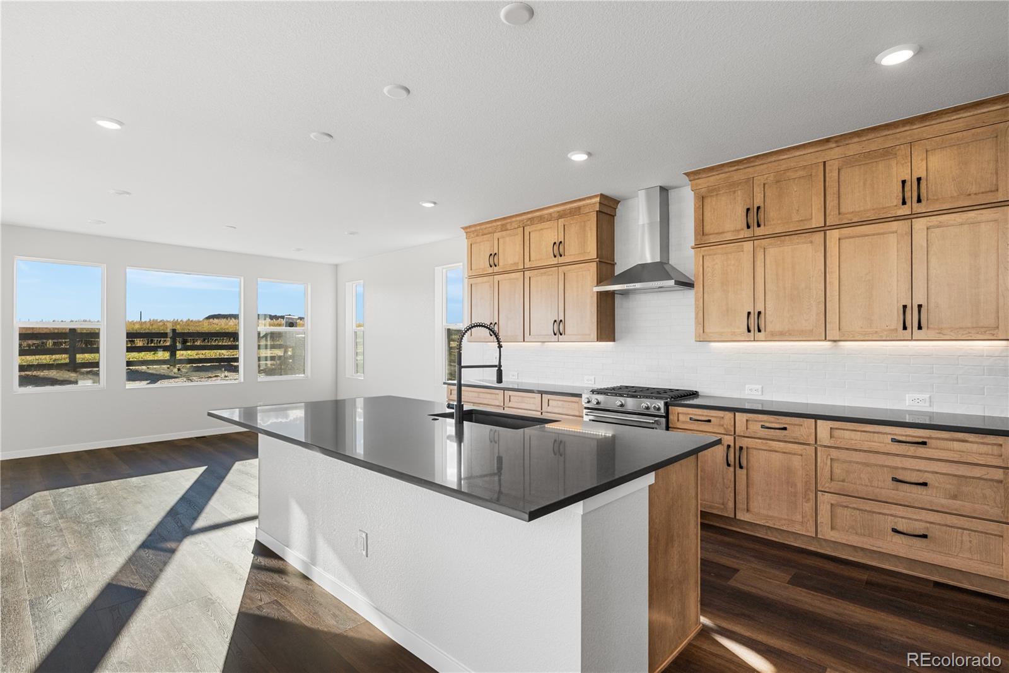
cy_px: 336
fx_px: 504
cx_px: 504
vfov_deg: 67.4
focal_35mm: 18
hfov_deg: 90.0
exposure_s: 1/80
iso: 640
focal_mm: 18
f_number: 8
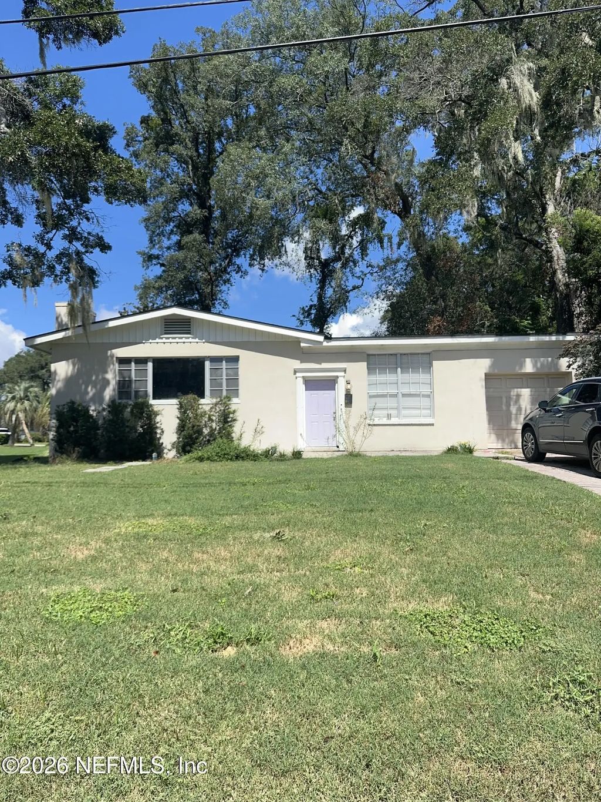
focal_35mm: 24
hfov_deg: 56.8
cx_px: 300
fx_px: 555
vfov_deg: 71.6
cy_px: 401
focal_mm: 6.86
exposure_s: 1/2028
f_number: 1.78
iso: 80
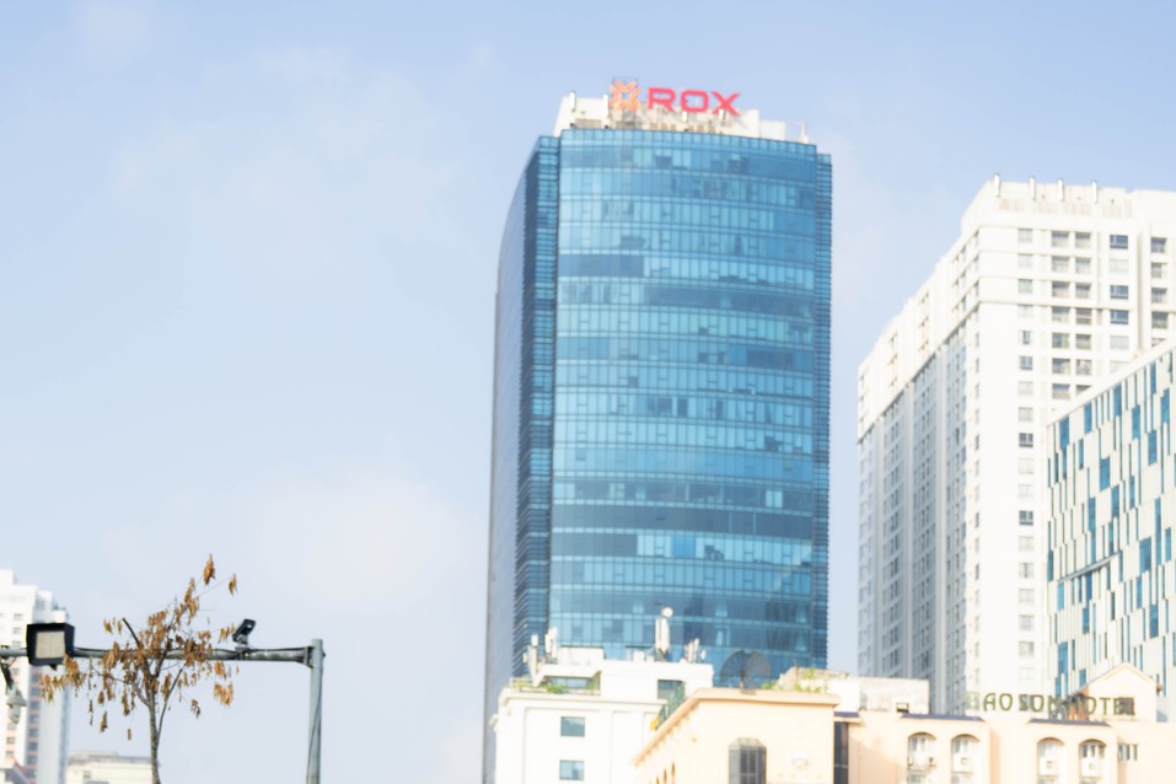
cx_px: 521
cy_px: 780
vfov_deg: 18.9
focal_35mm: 70
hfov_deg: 28.8
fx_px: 2288
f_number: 3.2
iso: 100
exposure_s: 1/800
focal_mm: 33.5
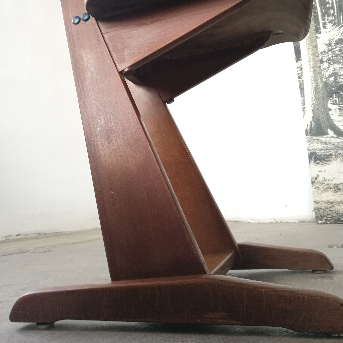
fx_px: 381
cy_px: 105
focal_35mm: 34
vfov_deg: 47.4
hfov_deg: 48.4
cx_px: 176
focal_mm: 4.5
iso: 160
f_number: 2.2
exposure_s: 1/60
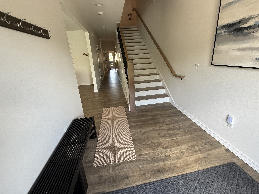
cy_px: 91
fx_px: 112
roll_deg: +3.1
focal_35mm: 15
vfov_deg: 81.6
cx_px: 132
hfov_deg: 98.2
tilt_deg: -16.4
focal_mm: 2.22
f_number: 2.2
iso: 125
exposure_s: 1/99
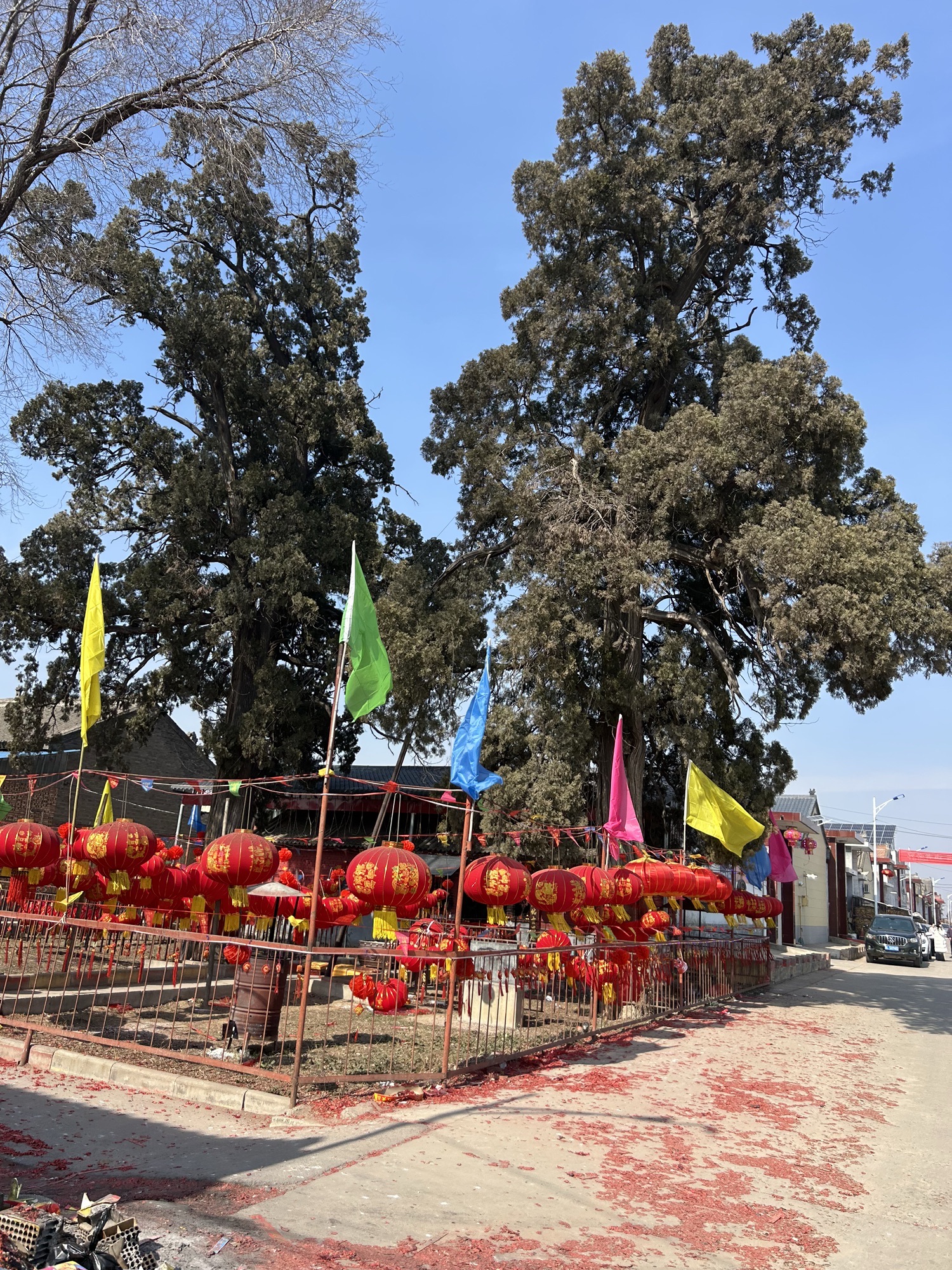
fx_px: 953
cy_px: 635
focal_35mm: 26
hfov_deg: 53.1
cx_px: 476
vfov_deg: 67.3
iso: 50
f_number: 1.5
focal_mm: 5.7
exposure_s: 1/2513
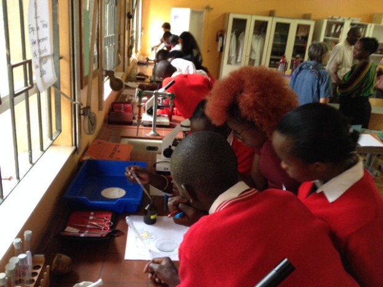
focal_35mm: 35
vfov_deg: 40.7
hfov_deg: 52.6
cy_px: 144
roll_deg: -6.1
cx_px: 192
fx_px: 387
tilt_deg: -21.2
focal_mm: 4.28
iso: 200
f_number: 2.4
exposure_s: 1/20
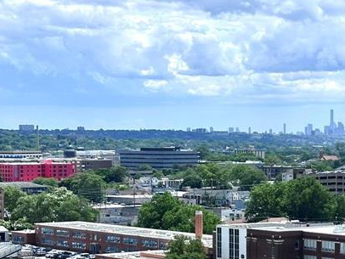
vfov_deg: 12.2
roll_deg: -0.1
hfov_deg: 16.1
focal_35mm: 121
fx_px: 1207
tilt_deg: -3.7
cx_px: 308
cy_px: 214
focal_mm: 6.86
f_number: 1.78
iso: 64
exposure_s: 1/6623
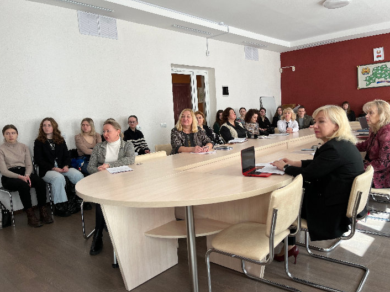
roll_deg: +3.7
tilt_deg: -7.6
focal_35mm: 27
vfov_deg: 51.3
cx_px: 197
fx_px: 304
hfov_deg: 65.3
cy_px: 148
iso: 40
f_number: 1.6
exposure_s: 1/153
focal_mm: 5.1
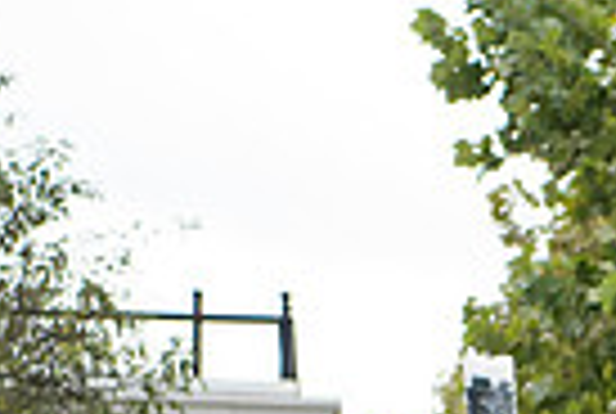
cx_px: 872
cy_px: 812
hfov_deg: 6.9
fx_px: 5076
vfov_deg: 4.6
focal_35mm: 296
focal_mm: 70
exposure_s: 1/320
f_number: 3.5
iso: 1600
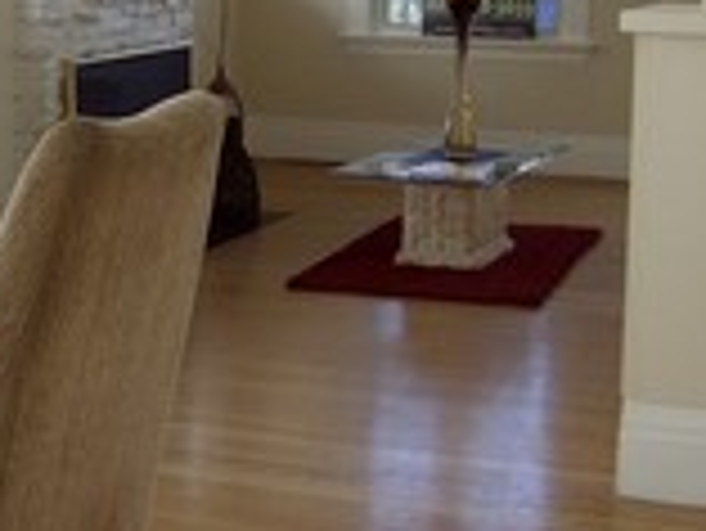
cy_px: 137
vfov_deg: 18.3
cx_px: 225
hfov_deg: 24.3
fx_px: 1633
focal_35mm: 80
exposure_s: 1/201
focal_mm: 6
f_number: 2.8
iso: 100
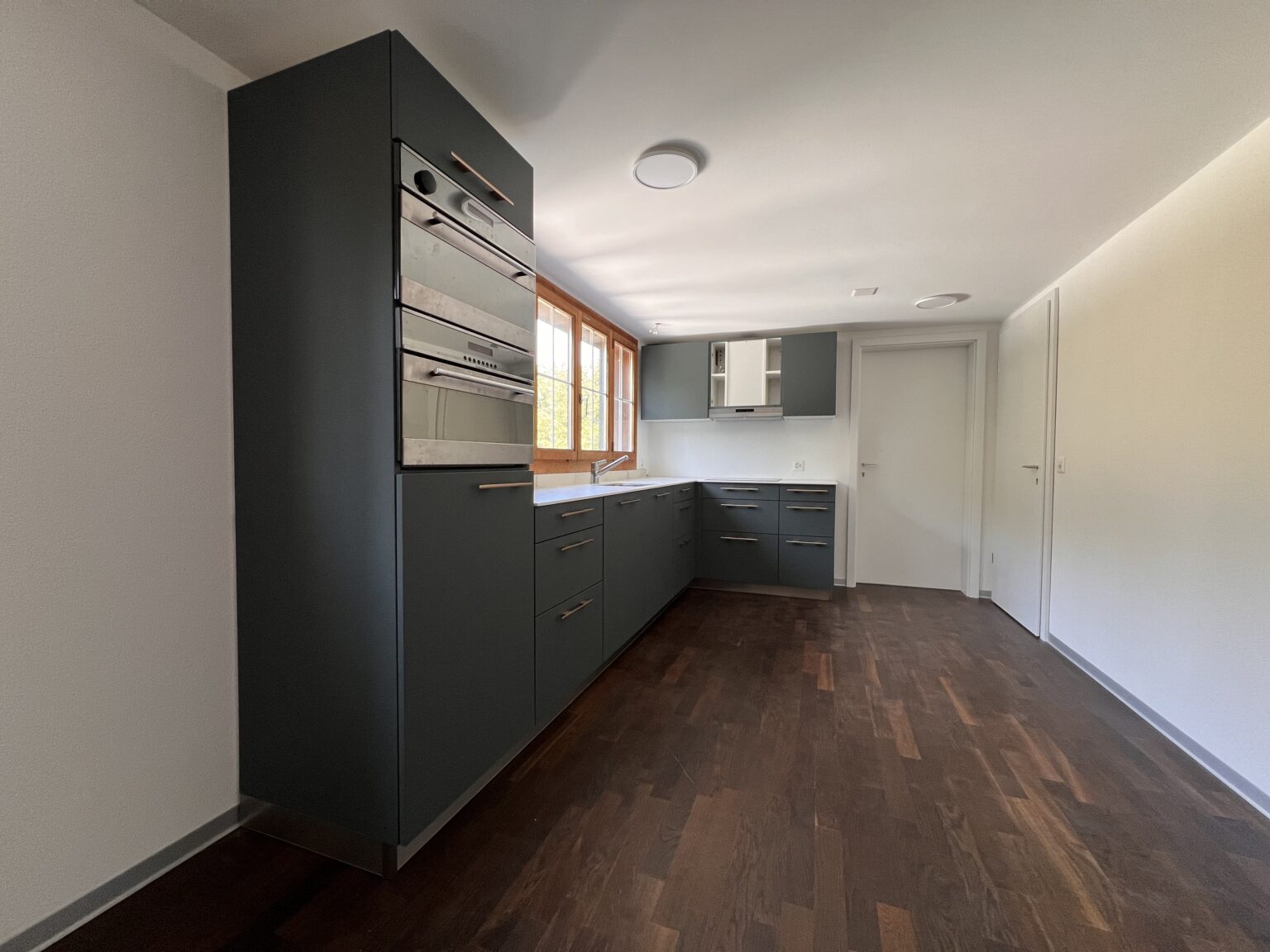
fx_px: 477
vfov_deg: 89.9
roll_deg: -0.6
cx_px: 635
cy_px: 476
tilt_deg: -2.8
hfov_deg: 106.2
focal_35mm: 13
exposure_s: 1/99
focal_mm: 1.57
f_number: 1.8
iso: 125
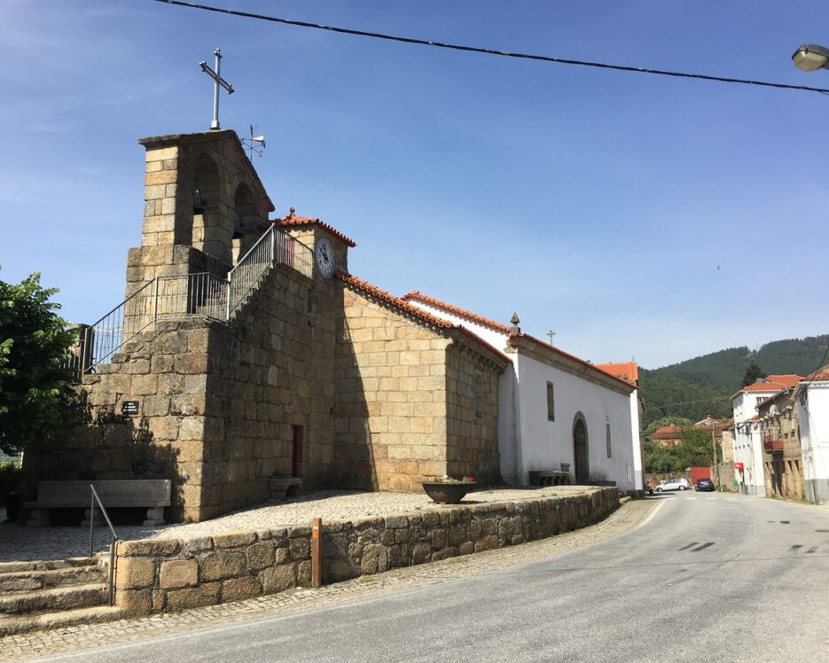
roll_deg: -0.3
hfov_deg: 57.1
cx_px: 376
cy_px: 330
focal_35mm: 31
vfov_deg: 47.1
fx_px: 761
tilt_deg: +11.5
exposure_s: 1/1538
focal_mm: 4.15
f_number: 2.2
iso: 25
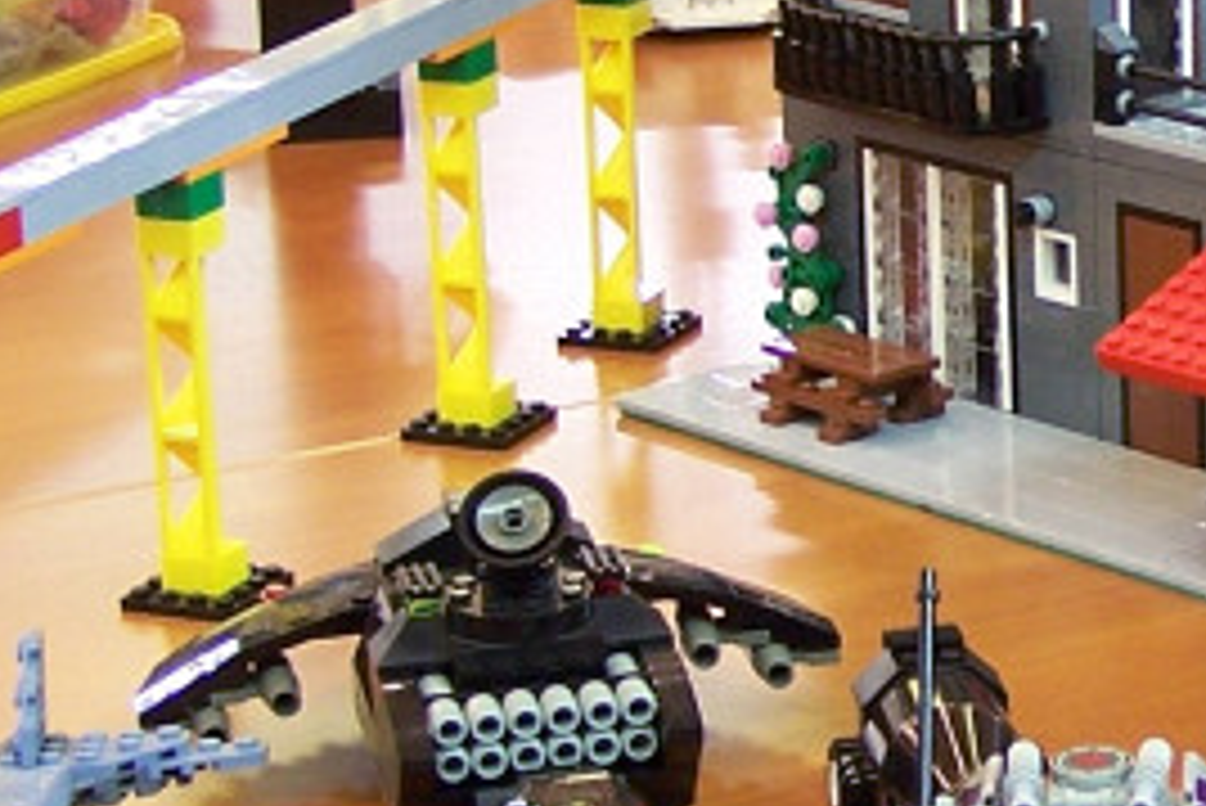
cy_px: 405
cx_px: 1422
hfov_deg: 13.2
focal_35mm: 151
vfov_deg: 9.1
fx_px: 5061
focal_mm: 6.3
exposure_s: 1/3
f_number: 2.8
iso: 80
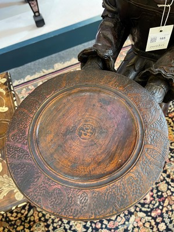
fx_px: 174
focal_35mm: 26
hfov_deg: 53.1
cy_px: 116
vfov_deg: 67.3
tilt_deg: -59.8
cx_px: 87
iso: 400
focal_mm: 5.1
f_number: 1.6
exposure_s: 1/50
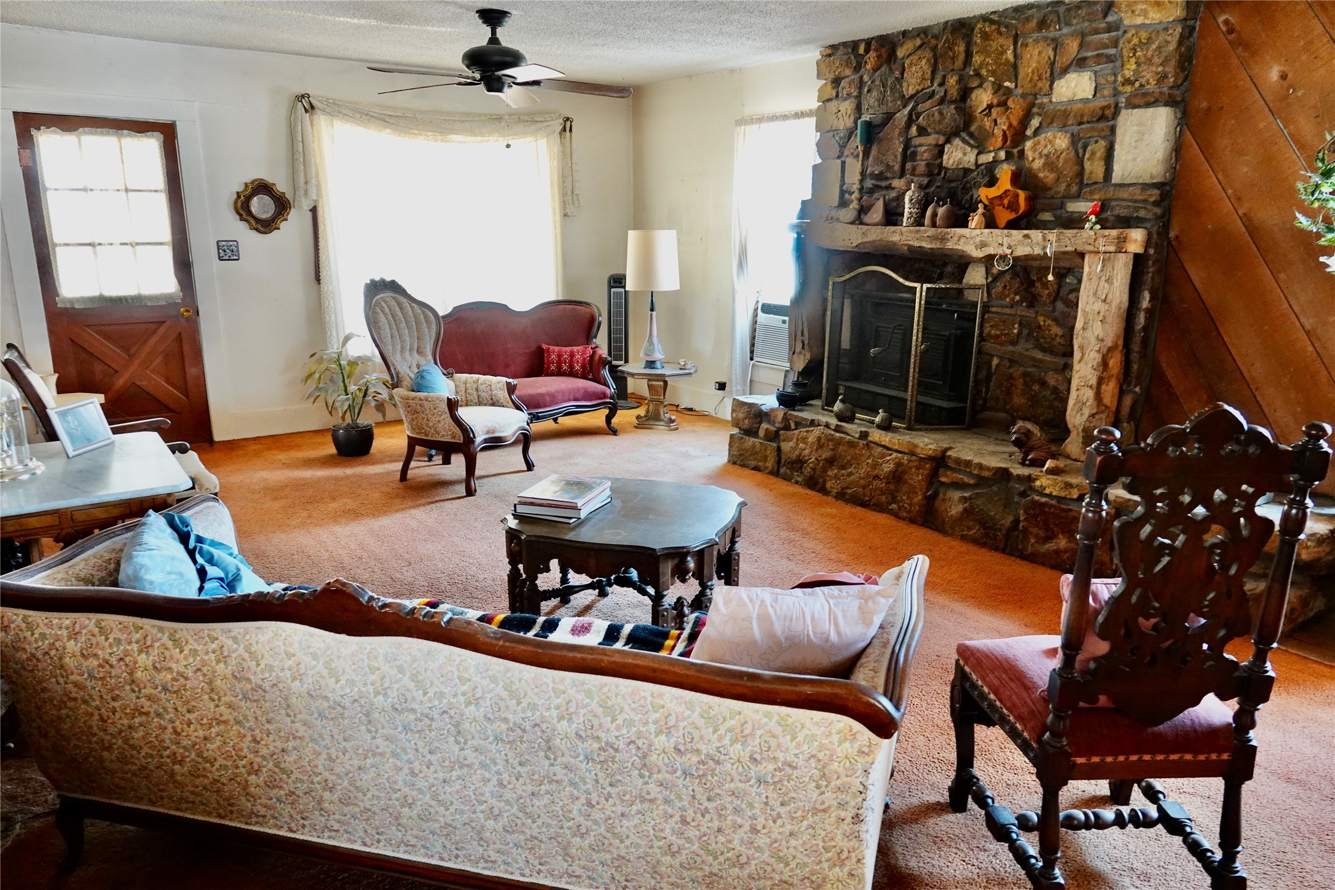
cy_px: 445
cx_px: 668
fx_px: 890
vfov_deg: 53.1
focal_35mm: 24
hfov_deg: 73.7
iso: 800
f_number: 2.5
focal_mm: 8.8
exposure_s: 1/25
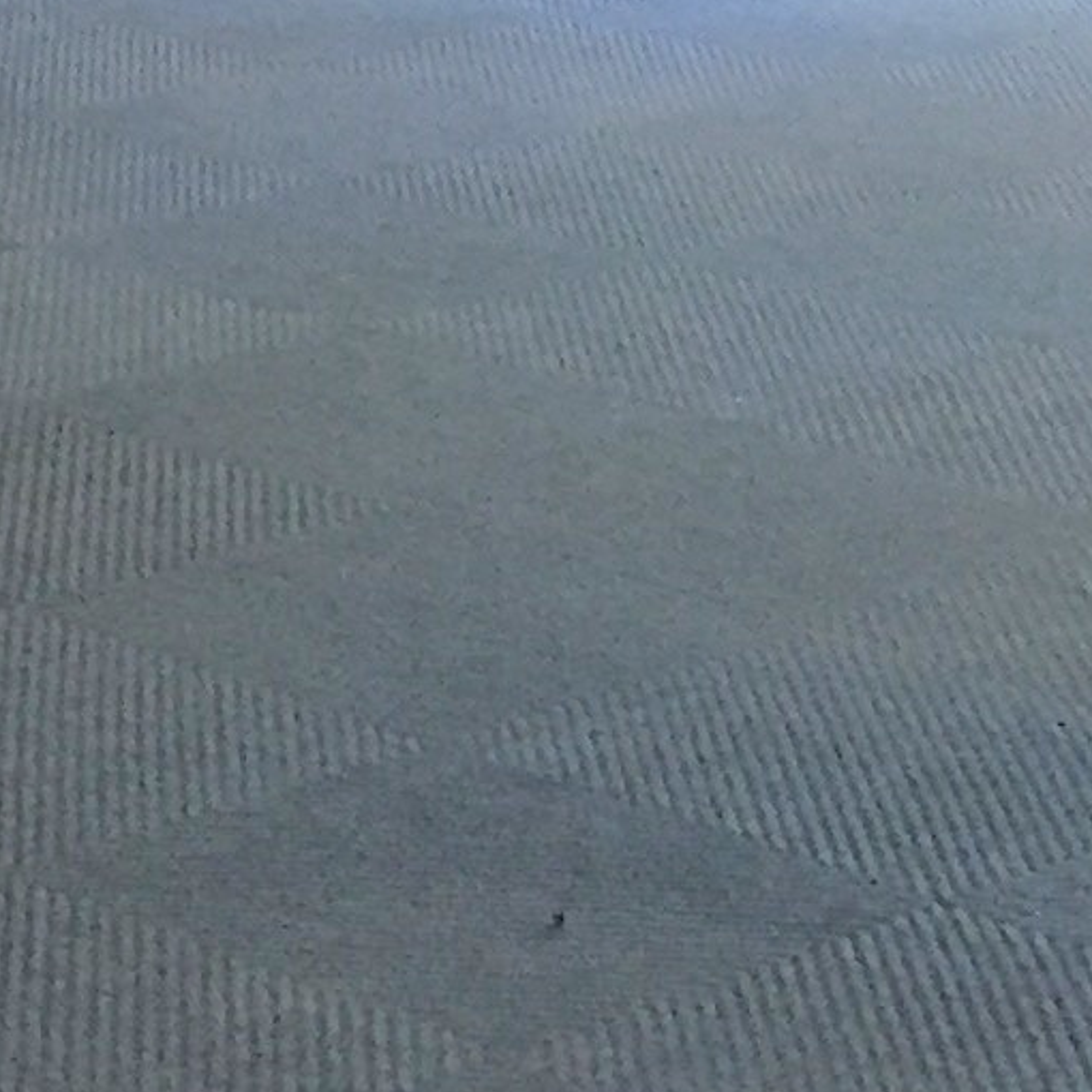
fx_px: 5853
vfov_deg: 10.4
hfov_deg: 10.4
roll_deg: +0.3
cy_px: -381
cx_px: -467
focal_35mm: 164
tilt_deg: -8.3
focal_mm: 4.15
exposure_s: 1/33
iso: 250
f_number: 2.2
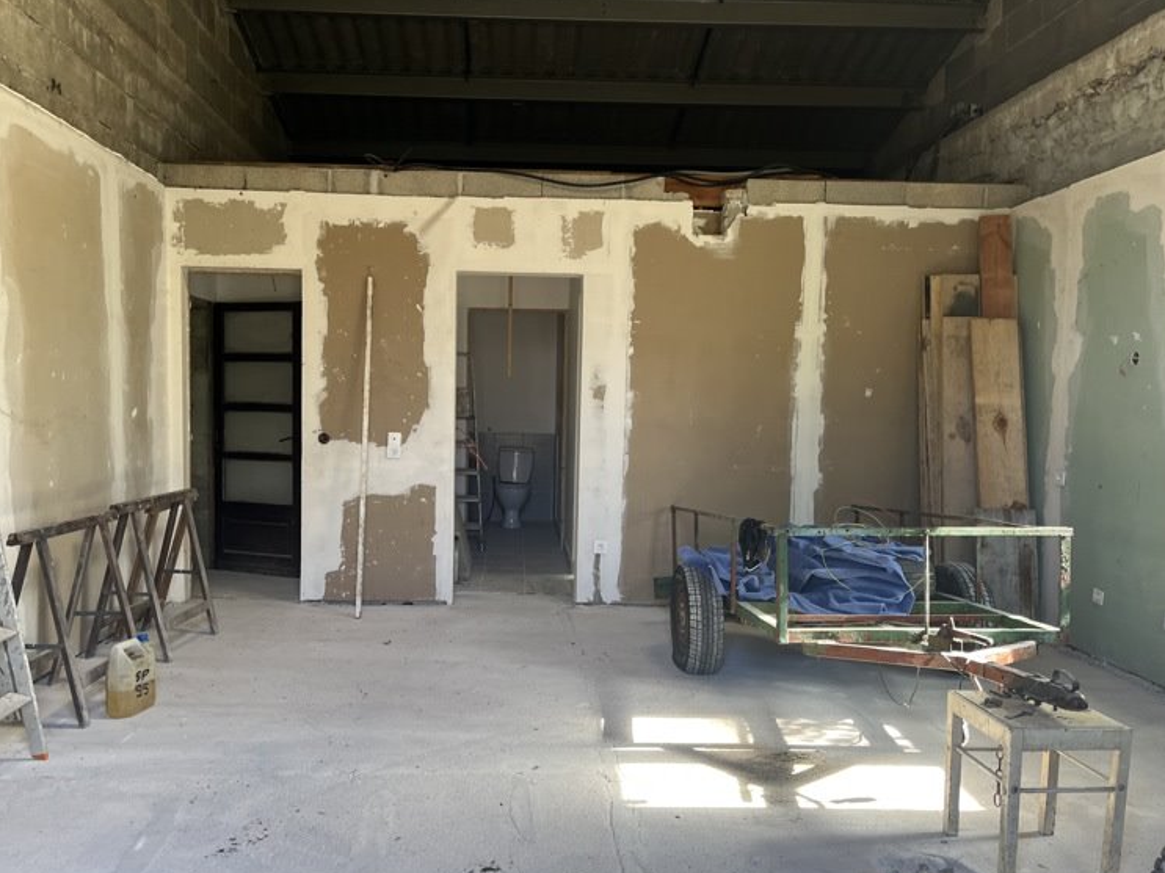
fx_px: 942
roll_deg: -1.2
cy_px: 461
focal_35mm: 28
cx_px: 550
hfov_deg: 63.4
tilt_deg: -4.0
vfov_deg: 49.7
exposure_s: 1/122
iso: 80
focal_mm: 5.1
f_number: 1.6
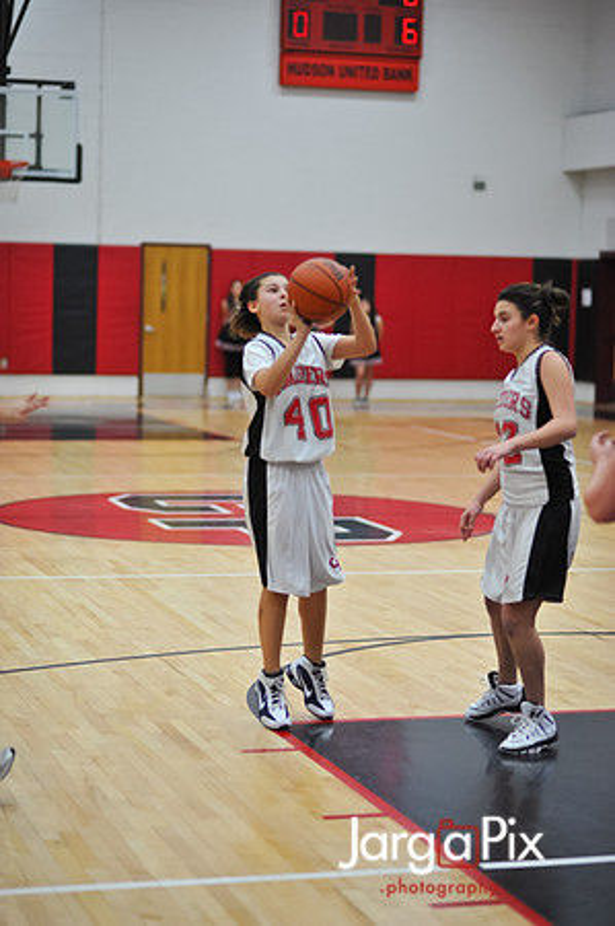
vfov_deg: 23.9
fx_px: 2183
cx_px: 308
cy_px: 463
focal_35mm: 85
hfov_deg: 16.0
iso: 1000
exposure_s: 1/500
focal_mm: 85
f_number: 2
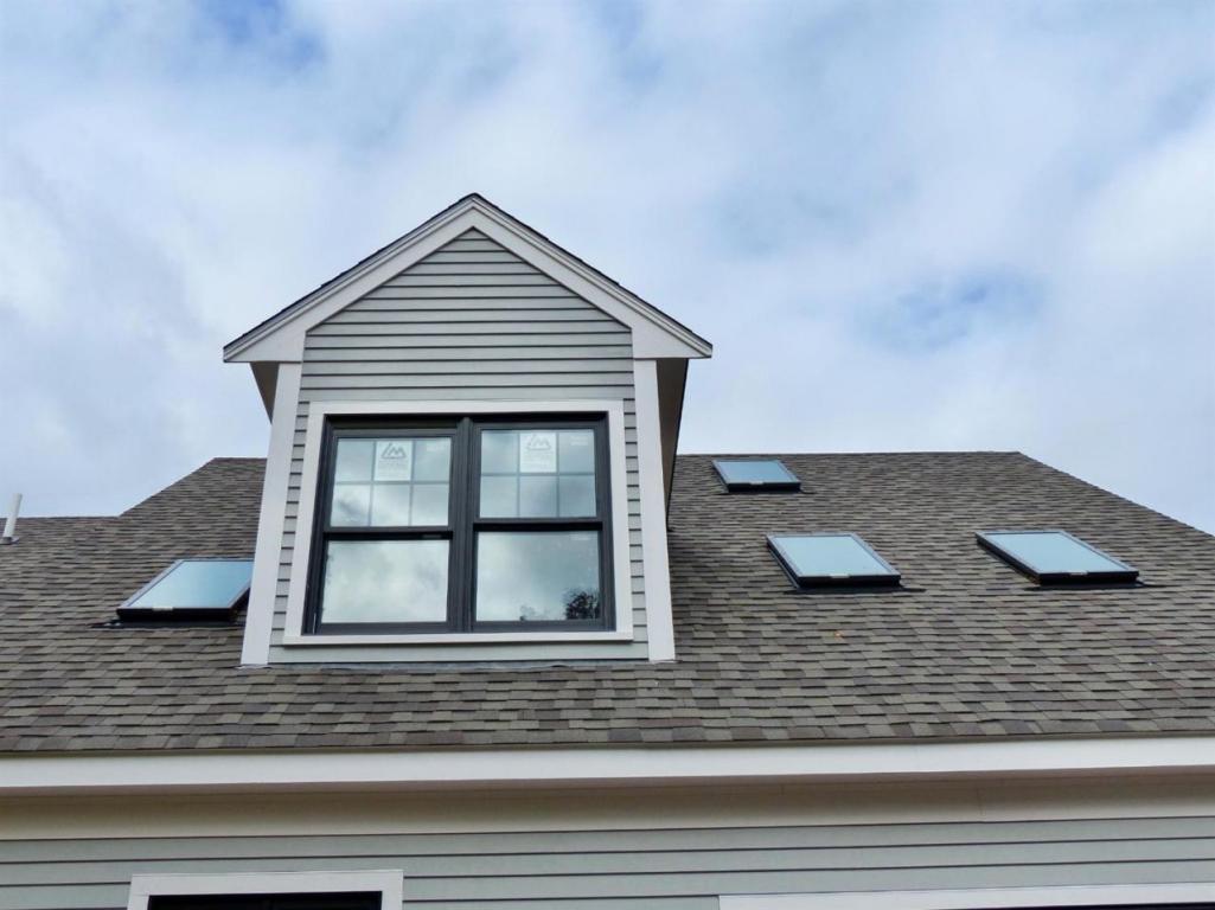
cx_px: 608
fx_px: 1263
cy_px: 455
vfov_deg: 39.6
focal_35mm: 36
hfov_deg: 51.4
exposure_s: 1/800
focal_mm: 6.4
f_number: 4
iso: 160
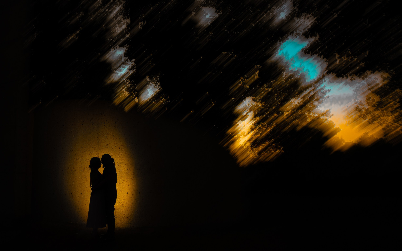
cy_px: 128
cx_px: 162
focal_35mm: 30
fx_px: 329
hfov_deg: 62.4
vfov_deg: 41.8
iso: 100
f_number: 22
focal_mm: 24
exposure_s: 1/15
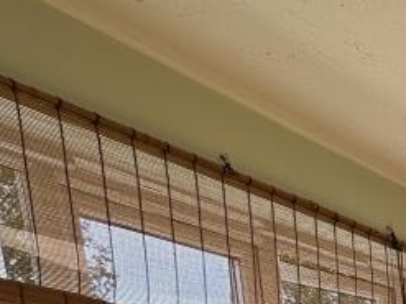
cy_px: 585
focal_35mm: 58
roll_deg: +0.2
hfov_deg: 21.3
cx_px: 738
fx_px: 680
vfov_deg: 18.3
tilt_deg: -11.3
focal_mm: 2.22
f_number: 2.2
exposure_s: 1/265
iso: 40
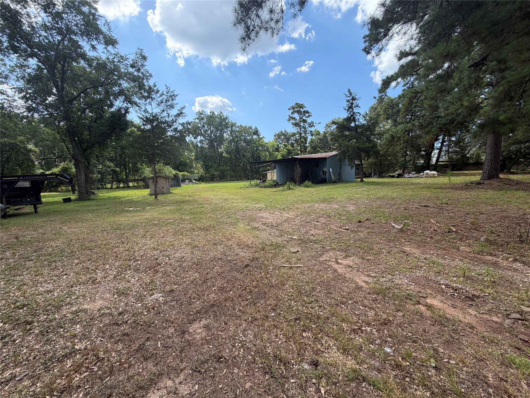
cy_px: 199
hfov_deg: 102.1
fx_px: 214
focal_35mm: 14
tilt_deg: -6.7
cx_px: 265
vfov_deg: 85.7
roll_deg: +1.7
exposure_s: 1/596
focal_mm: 2.22
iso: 40
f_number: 2.2
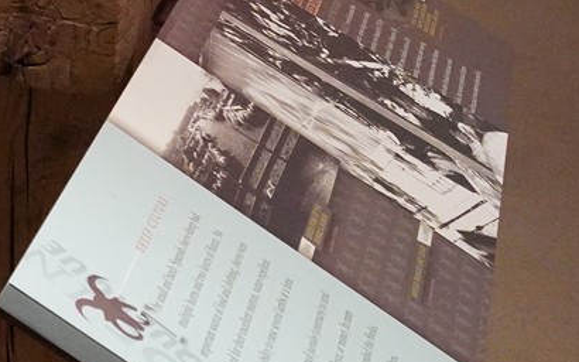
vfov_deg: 8.2
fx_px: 2429
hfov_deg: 12.5
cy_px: -257
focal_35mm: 154
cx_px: -422
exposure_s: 1/80
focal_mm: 31
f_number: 6.3
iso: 10000
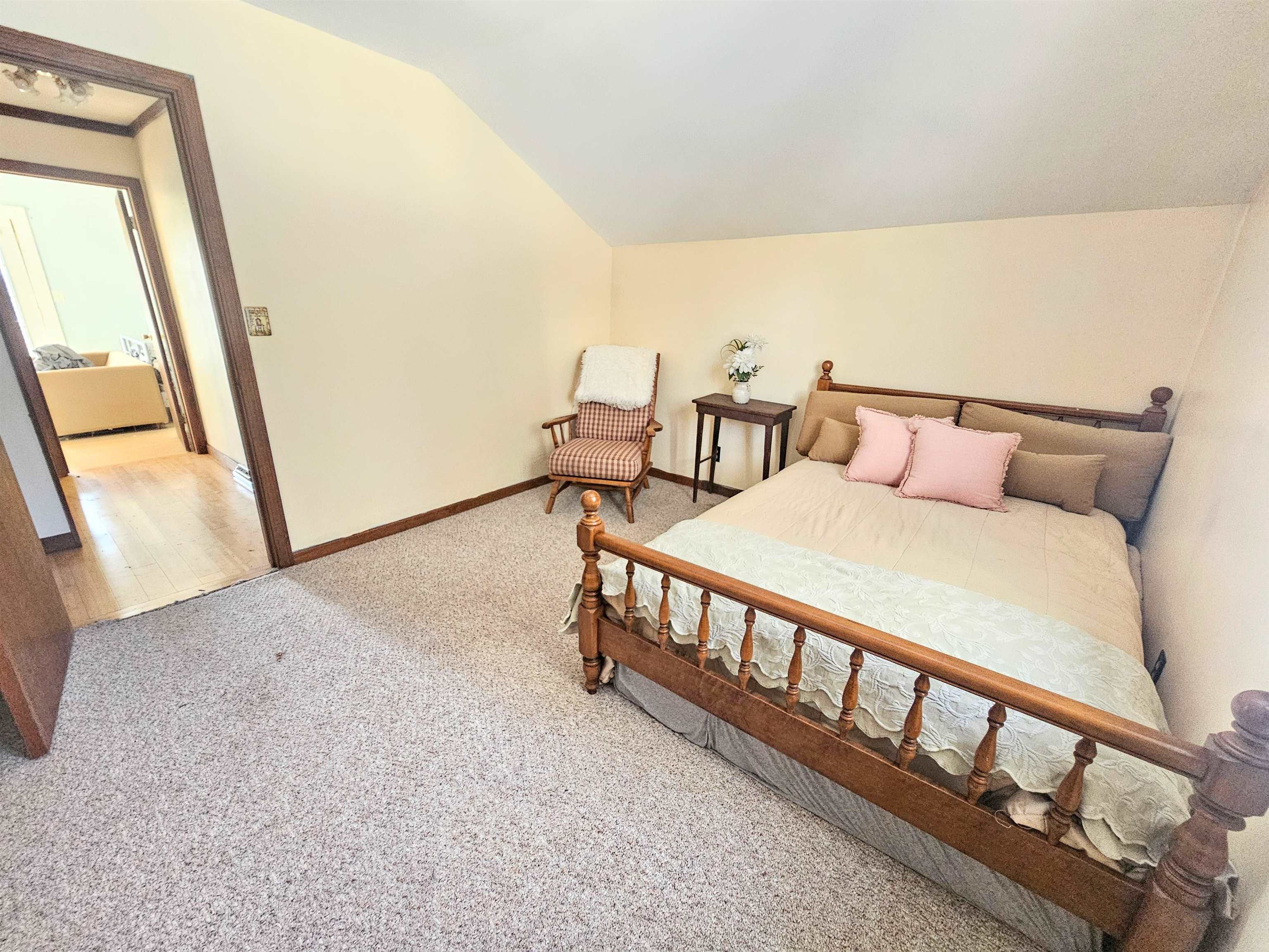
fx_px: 477
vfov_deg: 89.9
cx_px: 634
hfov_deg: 106.2
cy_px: 476
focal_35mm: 13
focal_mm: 2.2
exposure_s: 1/30
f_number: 2.2
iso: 640
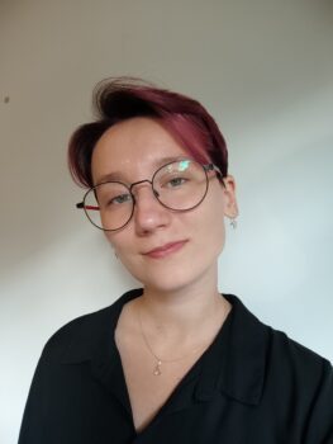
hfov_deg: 68.7
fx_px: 243
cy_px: 222
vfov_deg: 84.6
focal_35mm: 19
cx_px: 166
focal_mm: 3.27
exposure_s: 1/50
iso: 101
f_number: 2.45
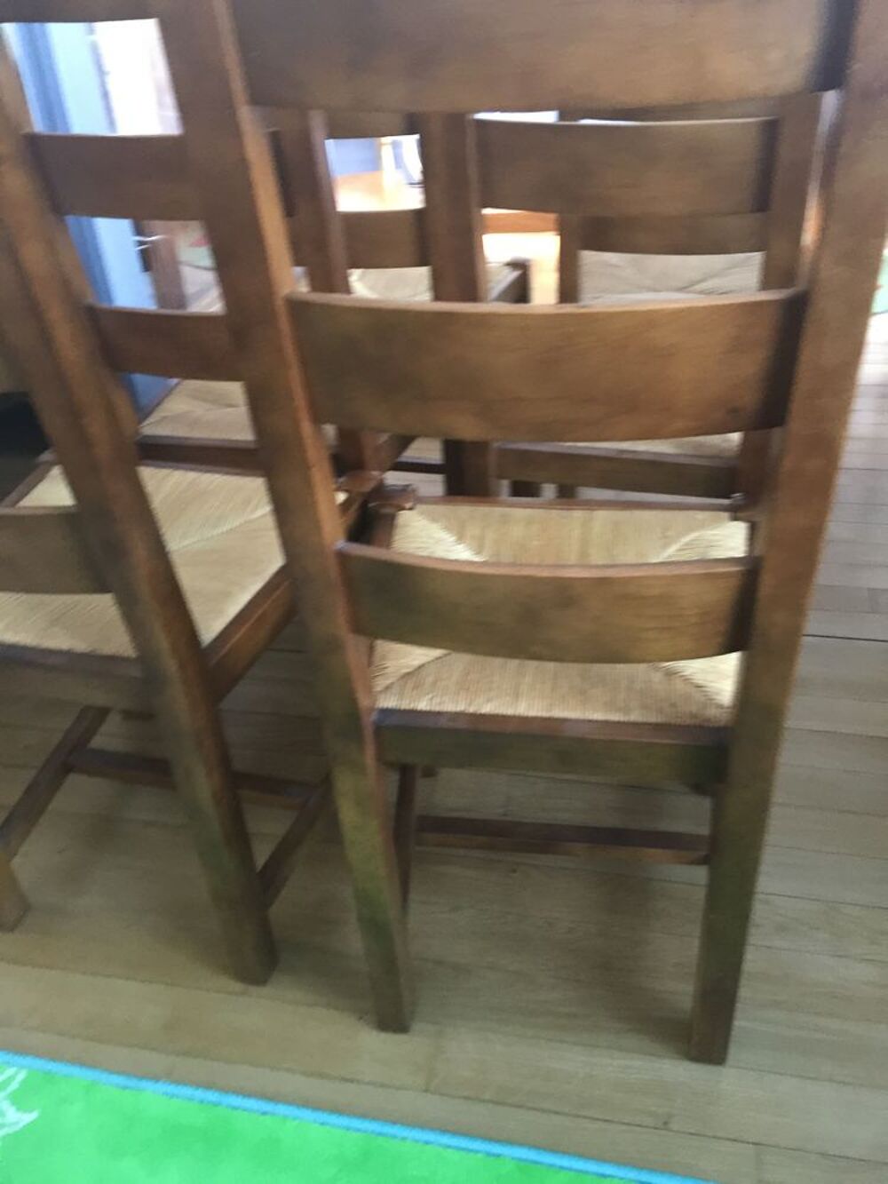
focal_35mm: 29
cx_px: 444
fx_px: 992
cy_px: 592
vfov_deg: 61.7
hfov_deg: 48.2
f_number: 2.2
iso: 125
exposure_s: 1/8
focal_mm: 4.15
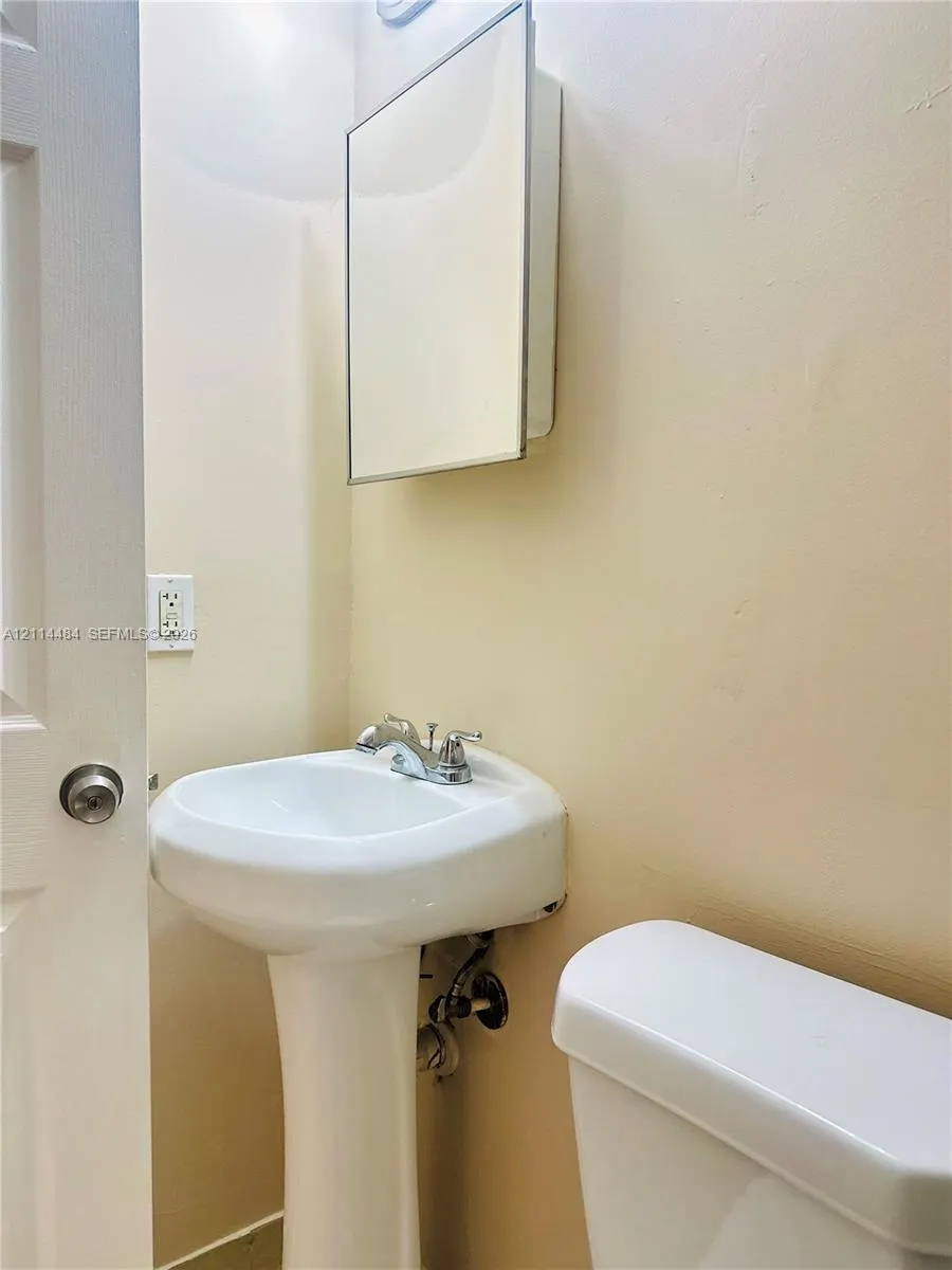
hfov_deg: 56.8
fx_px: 880
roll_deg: +0.0
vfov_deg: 71.6
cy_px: 635
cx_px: 476
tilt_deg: -1.7
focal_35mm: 24
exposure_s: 1/120
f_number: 1.78
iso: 160
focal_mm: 6.86
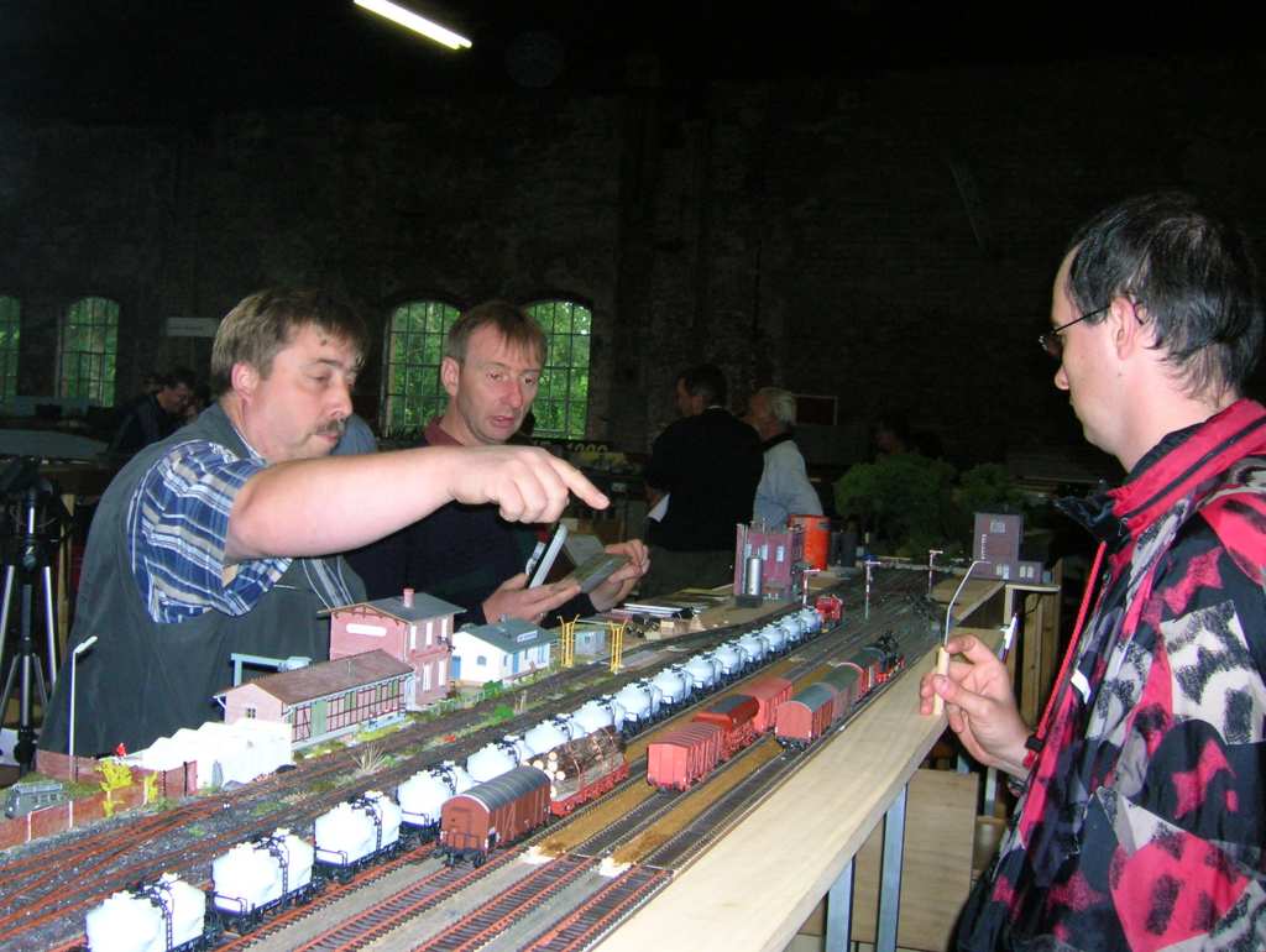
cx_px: 633
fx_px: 1245
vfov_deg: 41.9
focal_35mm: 34
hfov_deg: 53.9
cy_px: 476
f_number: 2.9
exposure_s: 1/60.1
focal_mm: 5.7
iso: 144
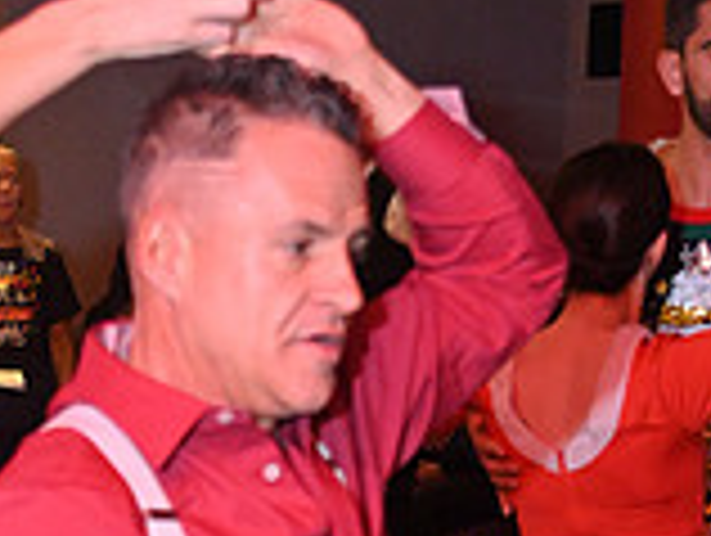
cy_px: 932
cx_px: -7
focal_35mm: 134
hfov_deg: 14.5
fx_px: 2756
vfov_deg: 10.5
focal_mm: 38
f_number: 4
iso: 4000
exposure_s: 1/100
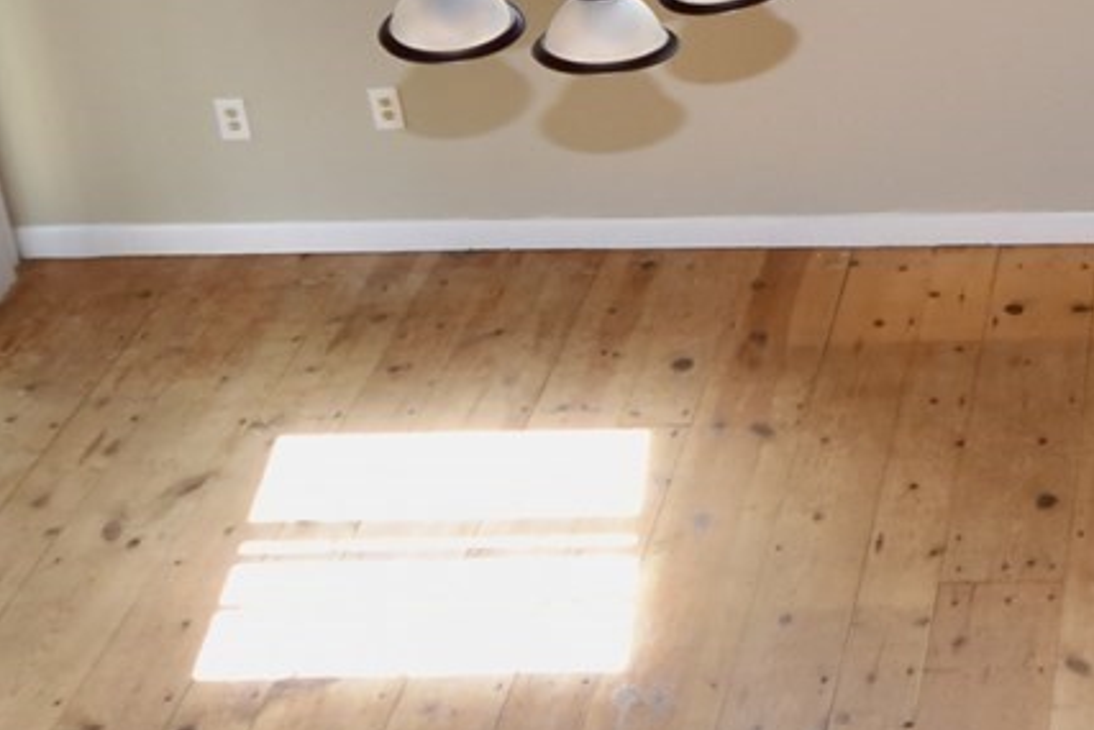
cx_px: 1309
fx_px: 2189
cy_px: -108
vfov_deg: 18.1
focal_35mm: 72
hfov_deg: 25.3
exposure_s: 1/80
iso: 200
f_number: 4.5
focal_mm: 10
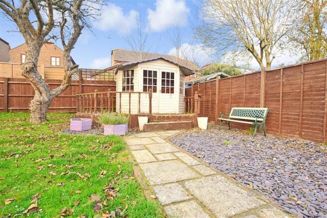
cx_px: 164
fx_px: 157
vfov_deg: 69.6
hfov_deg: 92.5
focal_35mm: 17
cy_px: 109
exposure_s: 1/10
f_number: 14
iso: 250
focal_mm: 11.5
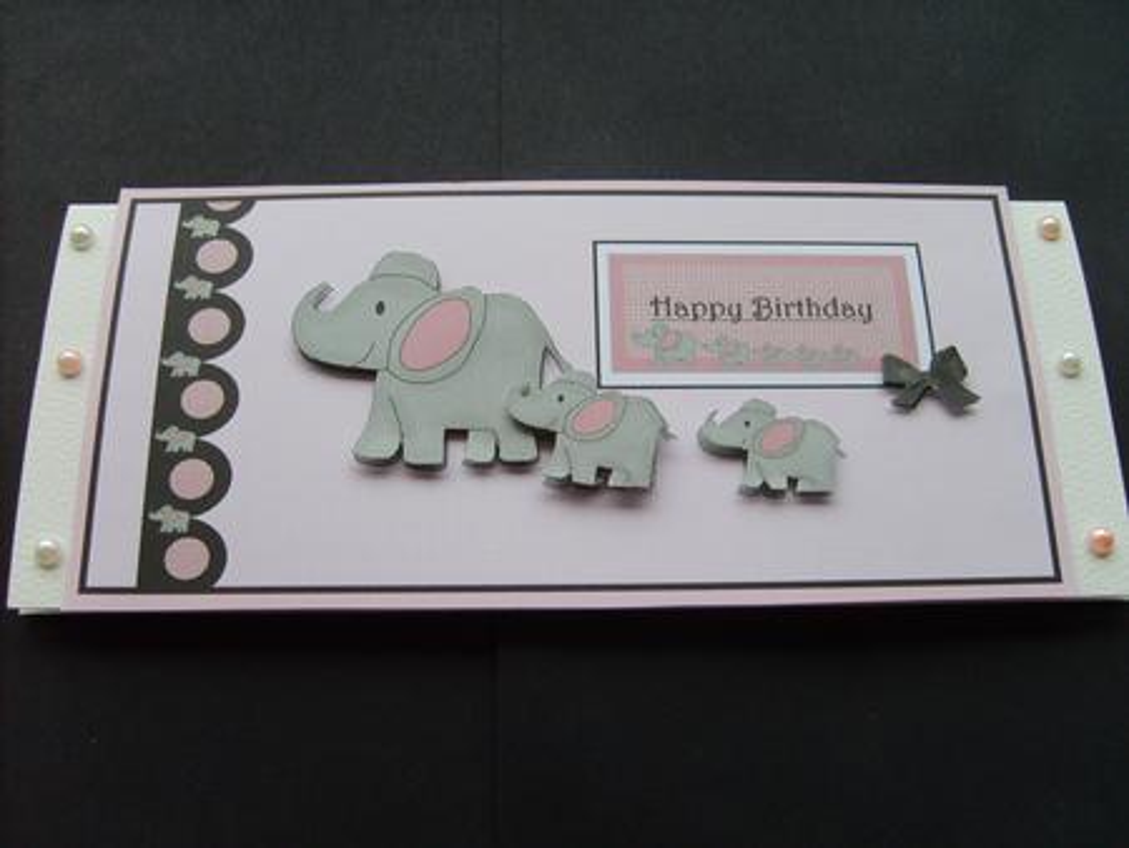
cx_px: 564
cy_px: 424
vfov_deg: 40.7
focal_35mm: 35
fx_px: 1142
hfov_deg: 52.6
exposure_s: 1/30
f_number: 2.8
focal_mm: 5.8
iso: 63
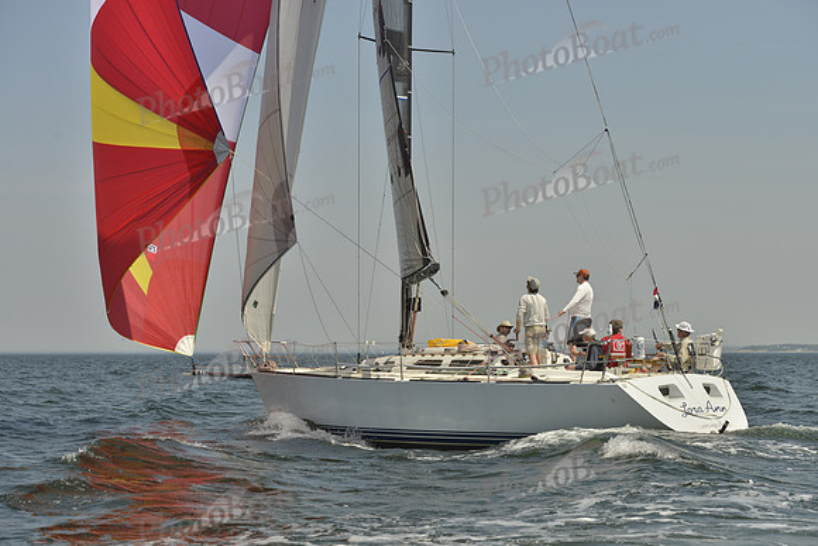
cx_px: 409
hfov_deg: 28.8
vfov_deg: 19.5
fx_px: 1591
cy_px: 273
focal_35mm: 70
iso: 200
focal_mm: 70
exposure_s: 1/1250
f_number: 7.1
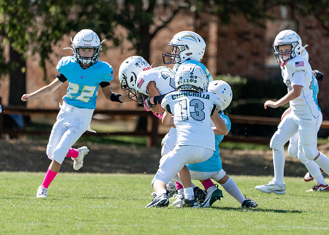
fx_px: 4978
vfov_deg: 2.7
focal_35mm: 533
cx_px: 156
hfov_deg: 3.8
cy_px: 111
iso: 250
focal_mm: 400
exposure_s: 1/1250
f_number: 5.6
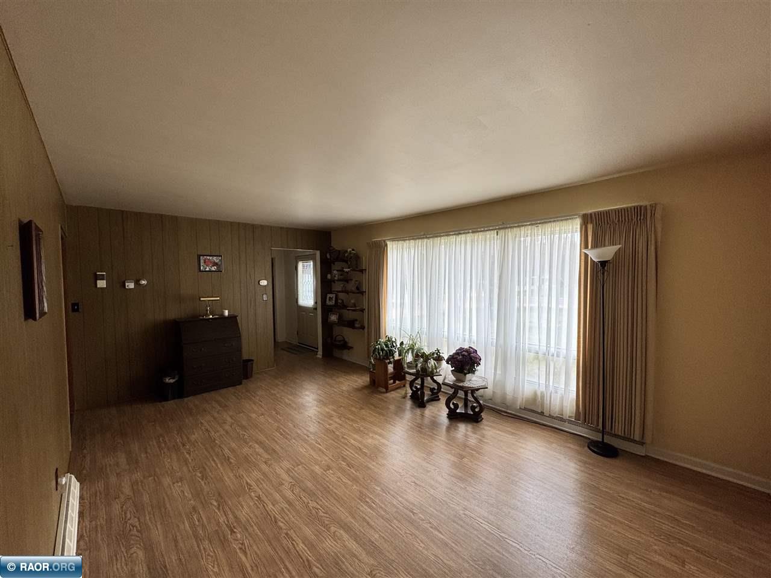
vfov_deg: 85.7
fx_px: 312
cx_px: 386
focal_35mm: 14
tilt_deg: -3.1
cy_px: 289
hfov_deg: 102.1
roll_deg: +1.0
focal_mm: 2.22
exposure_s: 1/99
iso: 50
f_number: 2.2
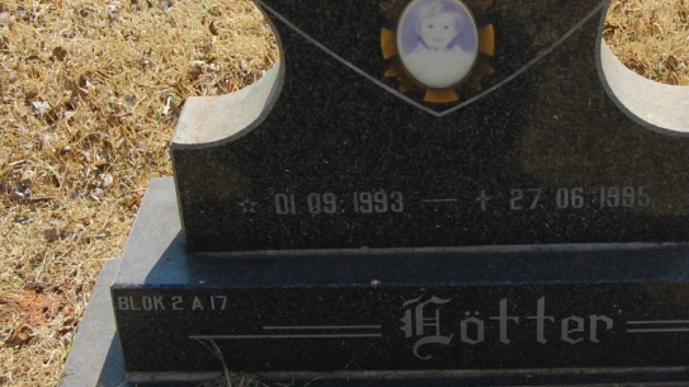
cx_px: 487
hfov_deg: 27.3
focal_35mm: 77
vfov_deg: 15.3
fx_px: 1406
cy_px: -27
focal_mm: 26
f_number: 7.1
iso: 400
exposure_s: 1/640
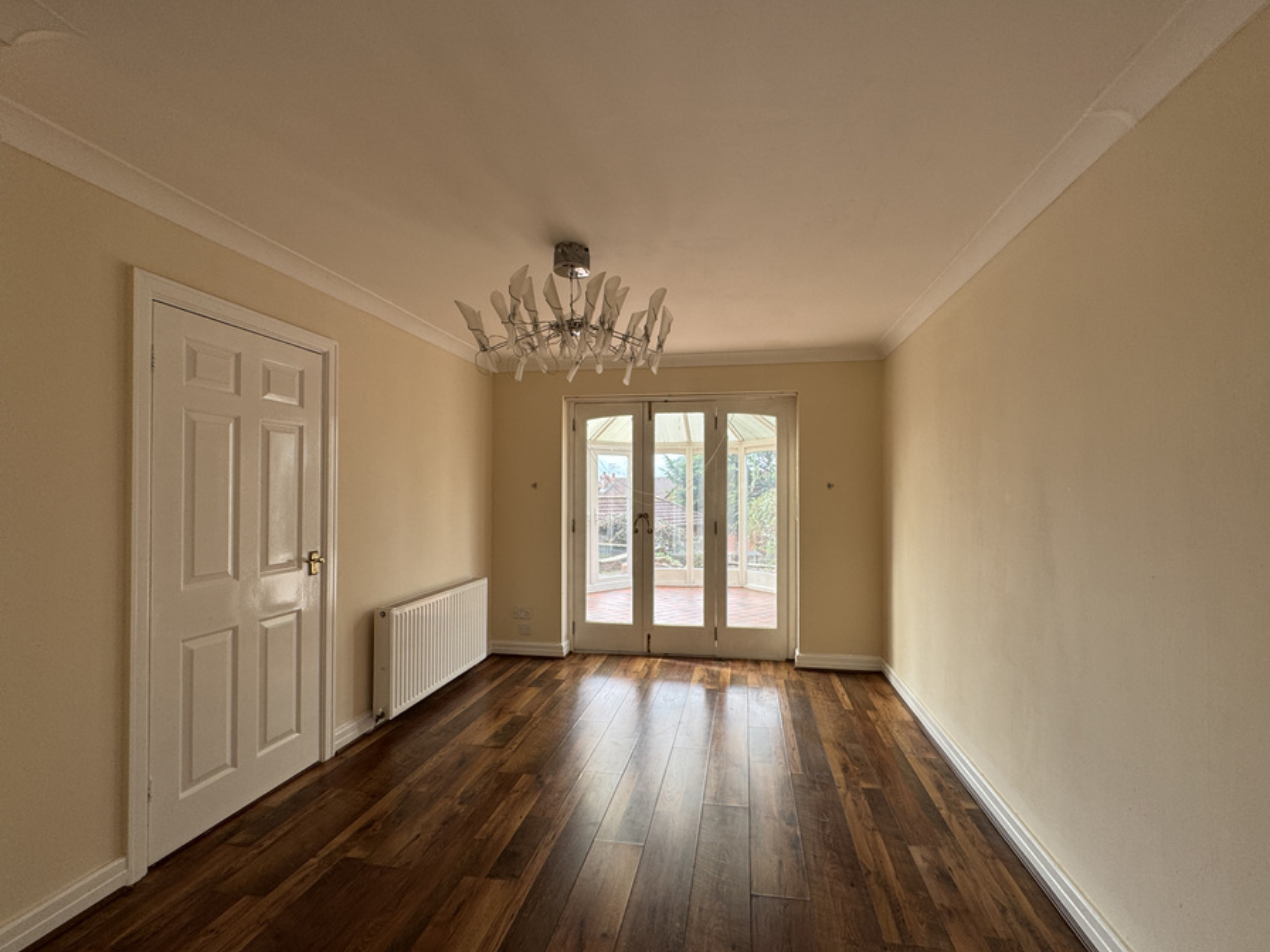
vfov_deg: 81.7
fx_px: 550
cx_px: 666
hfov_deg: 98.1
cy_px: 489
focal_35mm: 15
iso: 50
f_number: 2.2
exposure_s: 1/99
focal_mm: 2.22
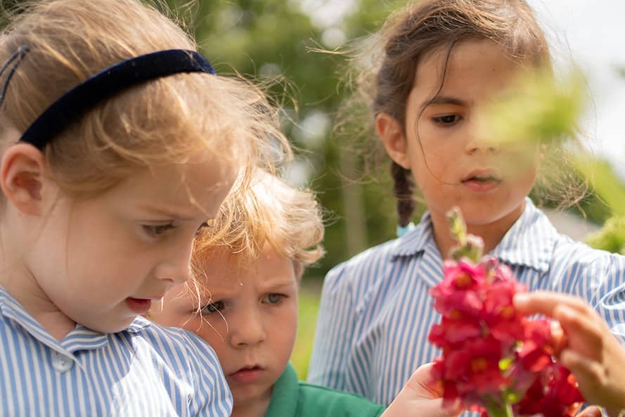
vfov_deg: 21.3
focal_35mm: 63
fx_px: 1094
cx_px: 349
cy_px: 329
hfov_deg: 31.9
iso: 125
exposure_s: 1/1600
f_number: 2
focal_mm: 35
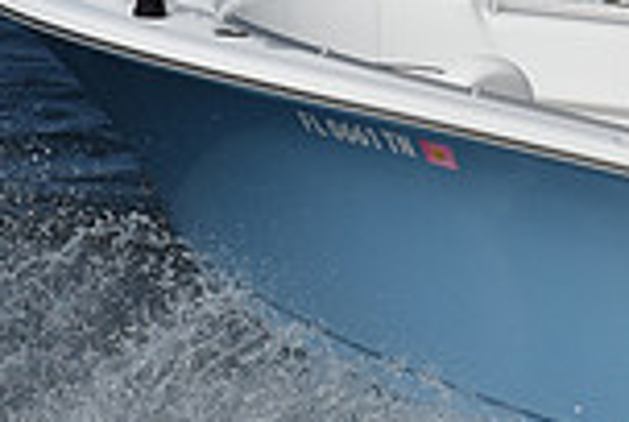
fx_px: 14005
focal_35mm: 800
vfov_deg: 1.7
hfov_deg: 2.6
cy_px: 358
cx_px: 1047
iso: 400
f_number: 16
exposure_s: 1/1000
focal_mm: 140
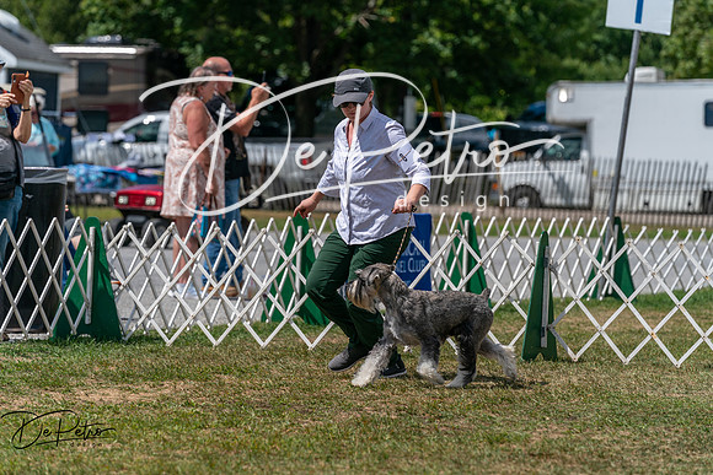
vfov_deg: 7.7
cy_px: 238
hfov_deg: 11.5
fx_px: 3546
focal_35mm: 179
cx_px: 356
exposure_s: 1/2000
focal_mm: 179
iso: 160
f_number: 5
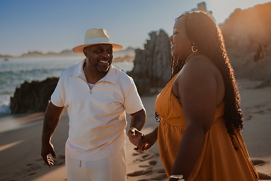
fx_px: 309
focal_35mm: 41
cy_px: 82
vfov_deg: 32.6
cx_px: 135
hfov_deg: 47.4
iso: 100
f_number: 1.8
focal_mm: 35
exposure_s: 1/4000
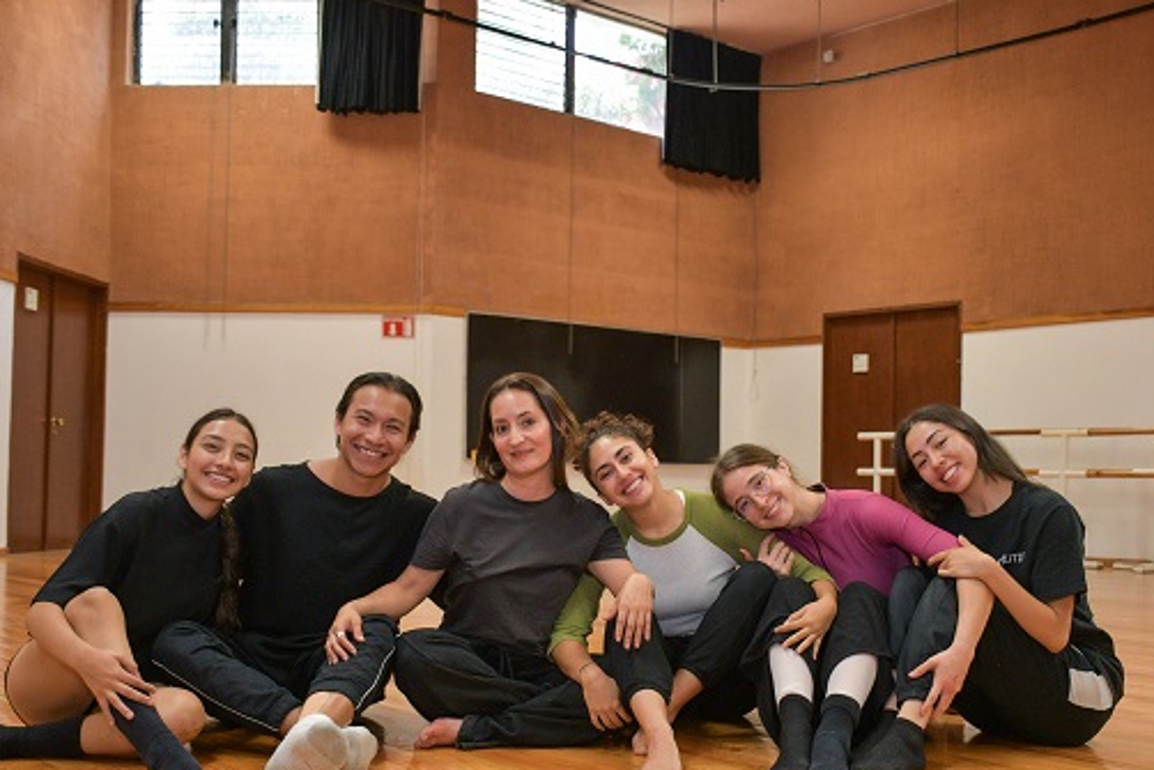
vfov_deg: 31.2
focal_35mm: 43
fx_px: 1379
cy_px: 446
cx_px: 598
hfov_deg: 45.4
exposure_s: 1/125
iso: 1250
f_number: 3.8
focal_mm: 24
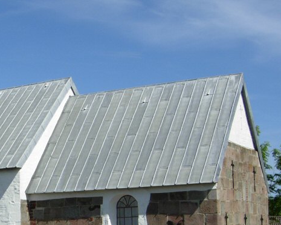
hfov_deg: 26.8
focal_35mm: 68
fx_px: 566
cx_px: 18
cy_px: 165
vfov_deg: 22.3
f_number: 6.8
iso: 50
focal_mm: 7.5
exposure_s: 1/395
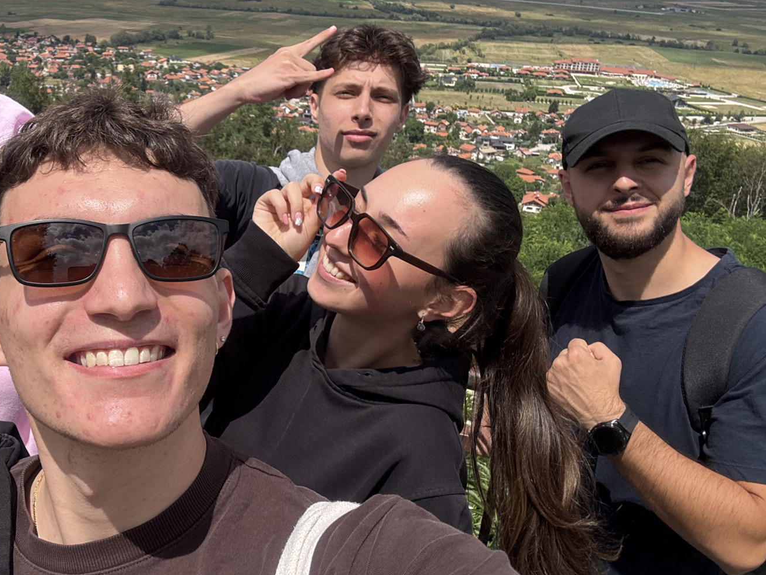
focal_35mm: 35
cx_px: 192
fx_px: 775
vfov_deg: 40.7
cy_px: 281
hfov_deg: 50.5
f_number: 1.9
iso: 25
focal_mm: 2.69
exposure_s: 1/1795
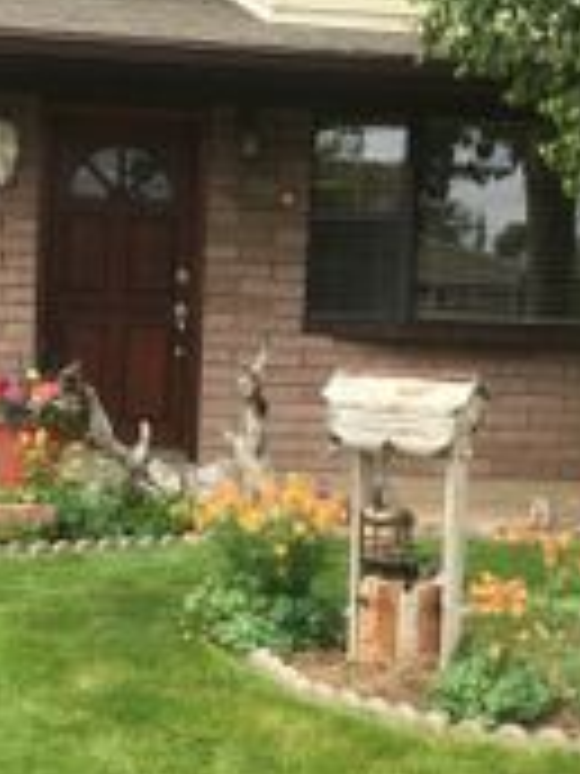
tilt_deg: -9.1
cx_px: 148
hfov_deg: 18.1
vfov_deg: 23.8
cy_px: 612
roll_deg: -1.8
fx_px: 1810
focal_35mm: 81
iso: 25
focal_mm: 4.15
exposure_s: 1/641
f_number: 2.2
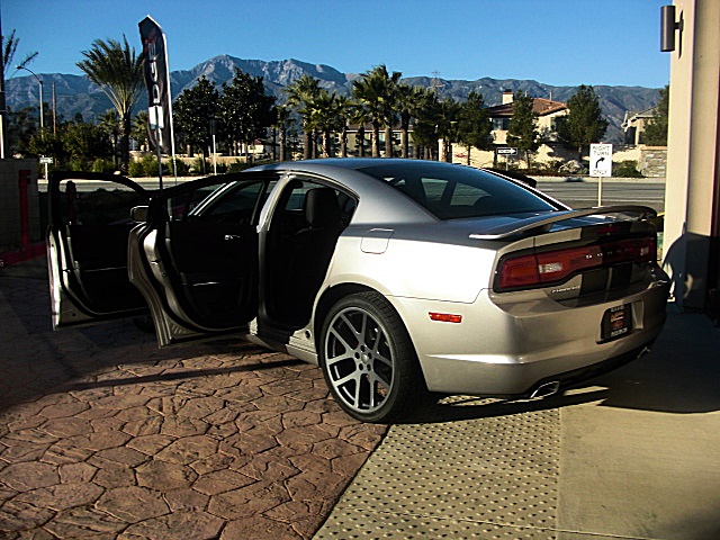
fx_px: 749
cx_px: 360
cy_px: 270
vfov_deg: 39.7
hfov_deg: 51.4
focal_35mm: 36
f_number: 7.9
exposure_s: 1/125
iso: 50
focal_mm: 6.3
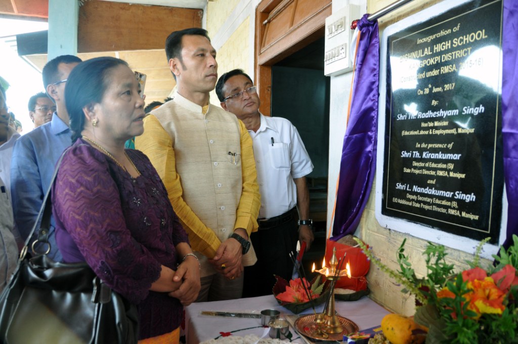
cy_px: 172
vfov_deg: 47.8
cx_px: 259
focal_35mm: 27
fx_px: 388
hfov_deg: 67.4
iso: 400
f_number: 4
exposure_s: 1/60
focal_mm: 18
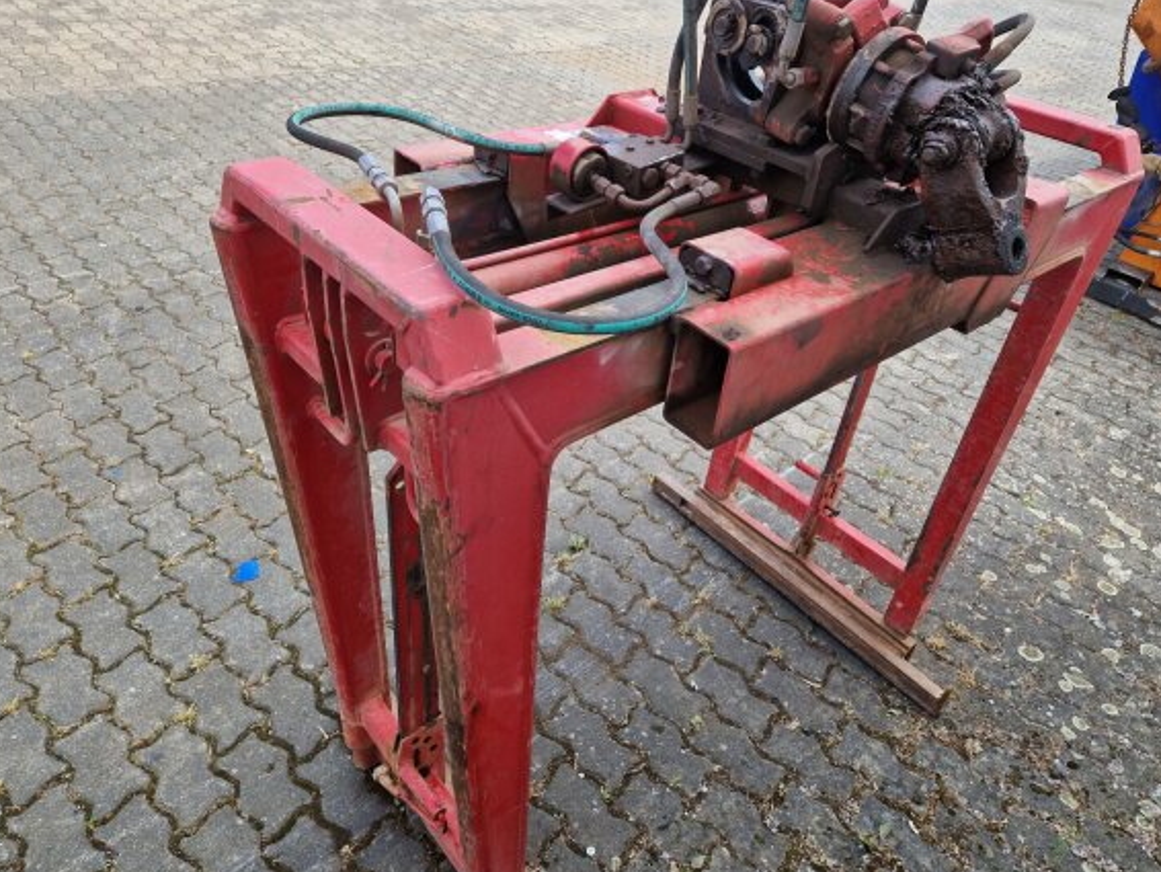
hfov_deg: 67.3
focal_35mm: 26
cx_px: 583
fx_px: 872
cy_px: 386
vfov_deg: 53.0
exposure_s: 1/438
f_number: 1.8
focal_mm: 5.4
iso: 50
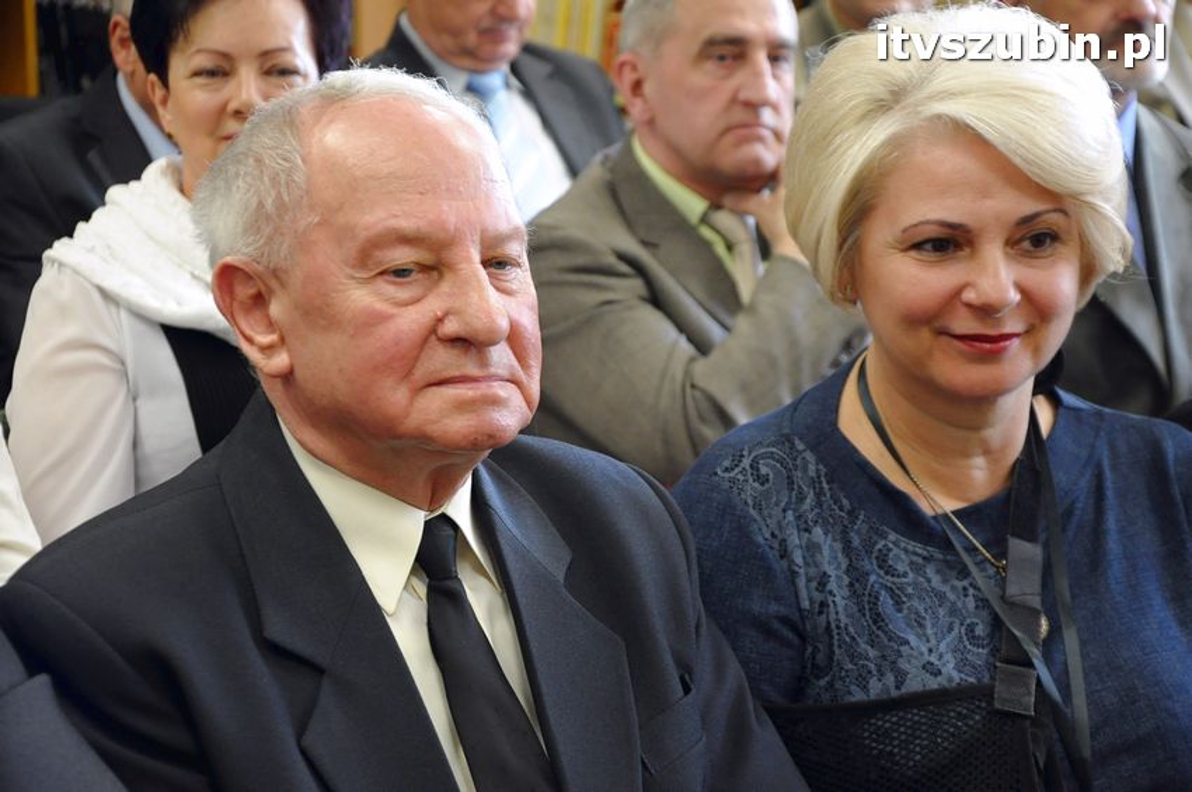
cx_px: 596
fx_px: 3275
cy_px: 396
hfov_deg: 20.6
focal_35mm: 99
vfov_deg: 13.8
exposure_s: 1/50
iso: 1600
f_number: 5.3
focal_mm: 66
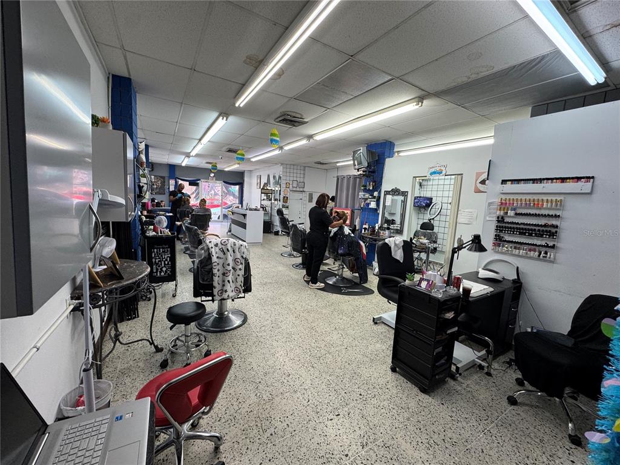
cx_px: 310
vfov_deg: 85.7
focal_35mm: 14
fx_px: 251
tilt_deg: -7.9
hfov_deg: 102.1
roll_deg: -3.3
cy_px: 232
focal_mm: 2.22
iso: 125
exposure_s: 1/90
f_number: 2.2
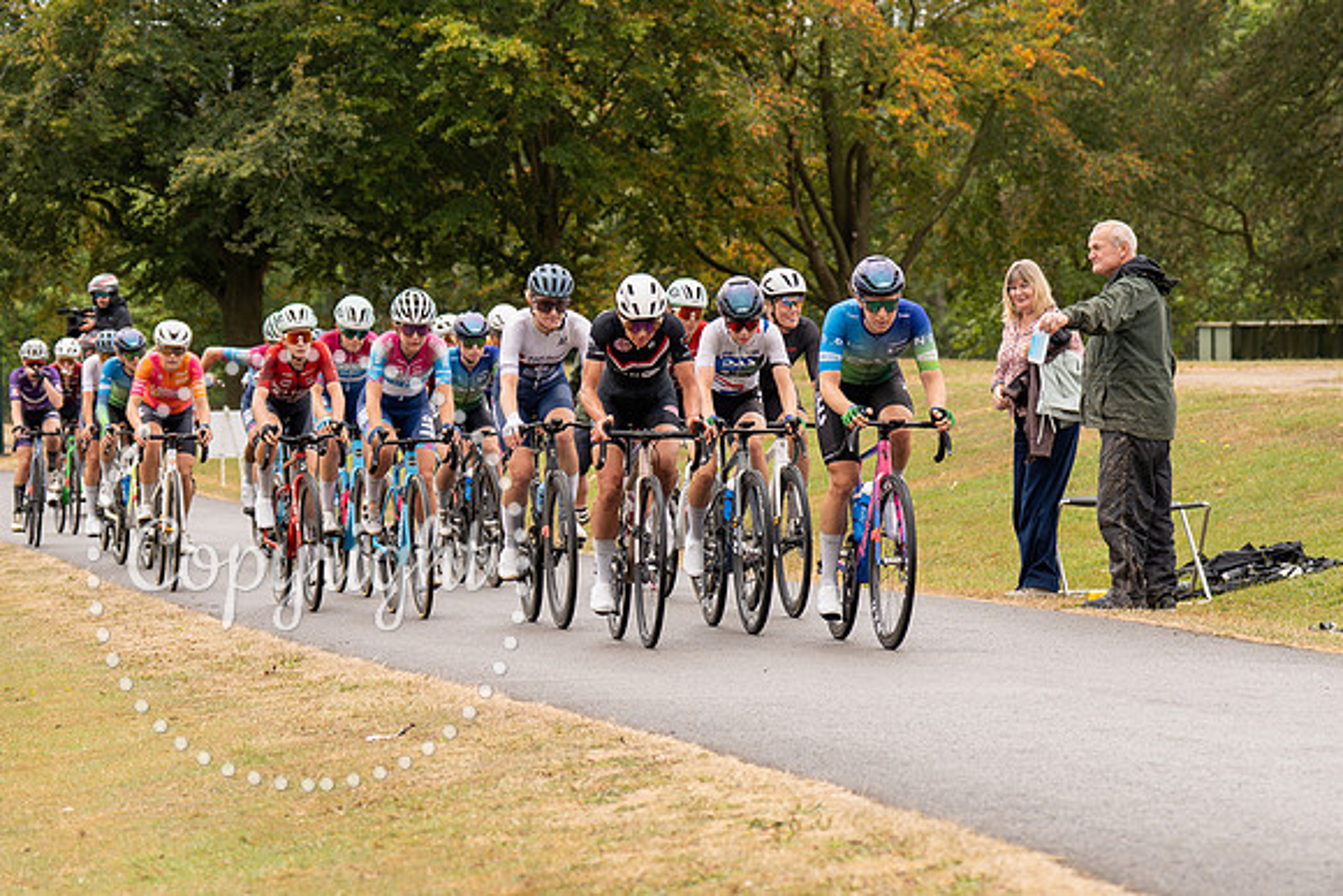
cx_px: 745
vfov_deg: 9.6
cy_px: 336
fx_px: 5327
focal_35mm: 143
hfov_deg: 14.4
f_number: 3.5
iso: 250
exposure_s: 1/1000
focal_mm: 70
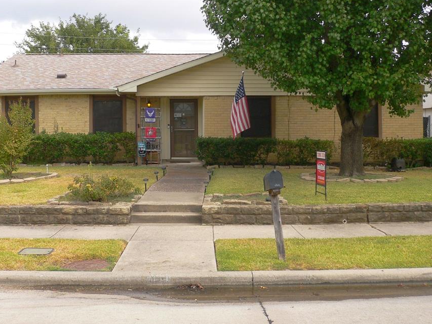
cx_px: 190
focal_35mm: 42
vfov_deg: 34.3
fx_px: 524
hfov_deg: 44.7
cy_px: 133
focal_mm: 5.8
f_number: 5.6
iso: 80
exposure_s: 1/125
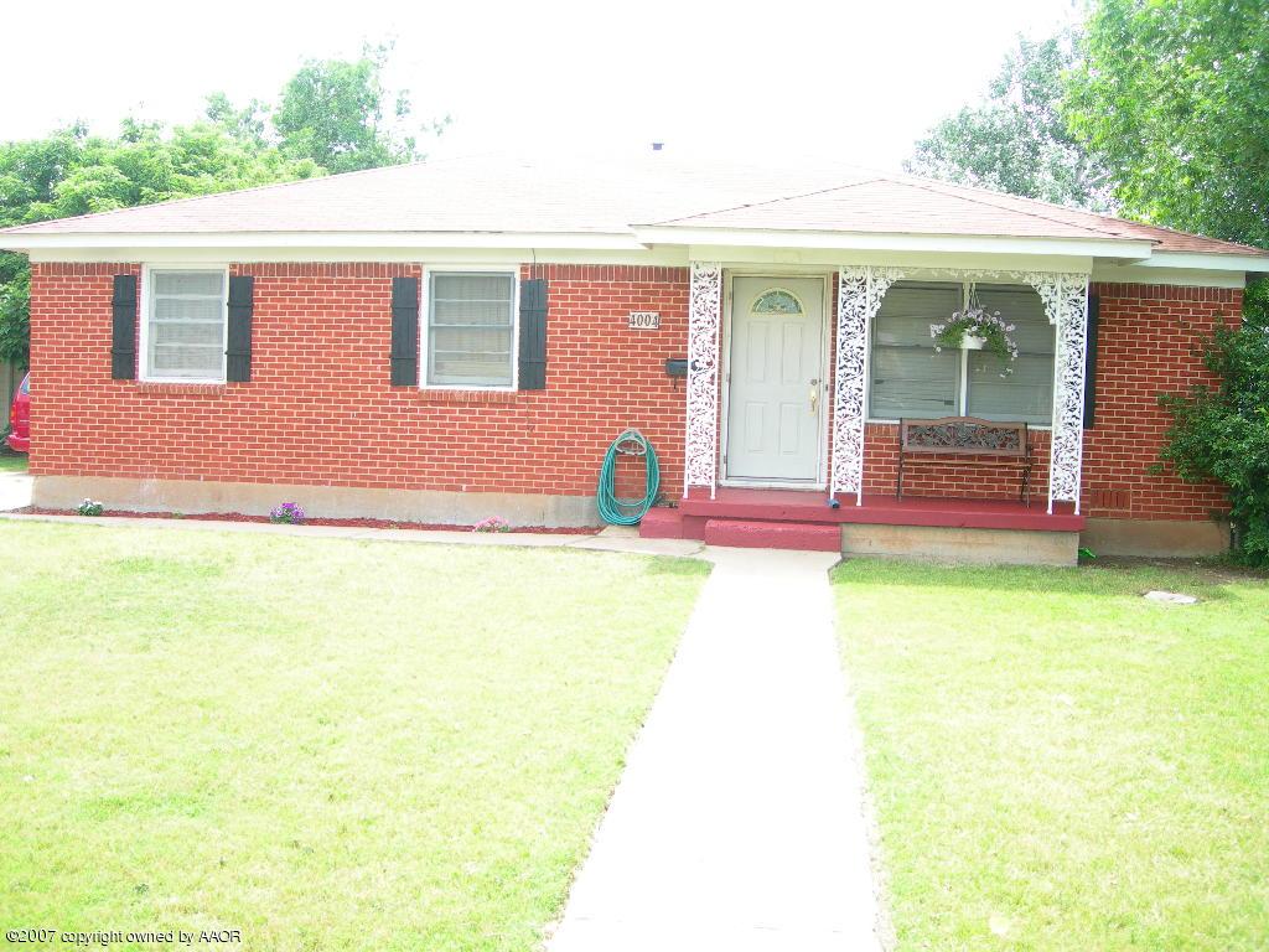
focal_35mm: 38
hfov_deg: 49.0
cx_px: 634
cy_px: 476
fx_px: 1393
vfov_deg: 37.7
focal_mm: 7.8
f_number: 2.8
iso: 50
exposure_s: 1/121
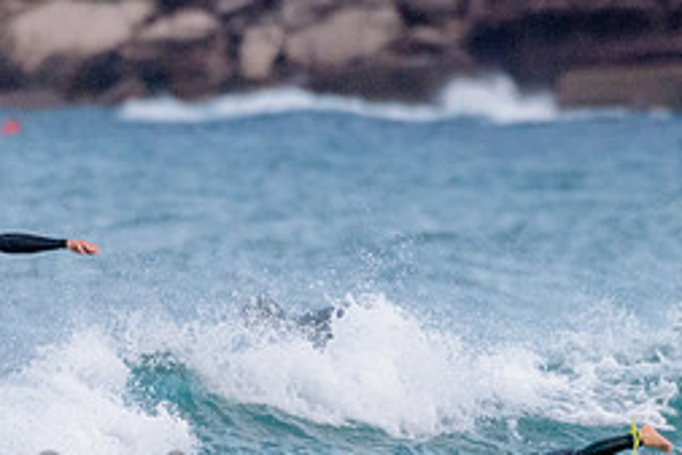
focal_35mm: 1124
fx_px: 21305
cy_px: 369
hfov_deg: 1.8
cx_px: 305
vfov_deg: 1.2
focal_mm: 400
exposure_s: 1/2000
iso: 2500
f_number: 5.6
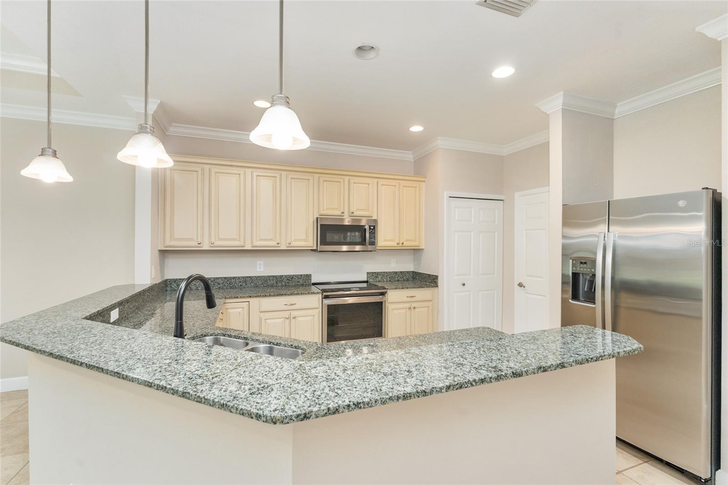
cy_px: 242
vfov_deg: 74.8
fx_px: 317
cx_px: 364
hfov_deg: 97.8
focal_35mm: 16
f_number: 7.1
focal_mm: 15.7
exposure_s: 1/30
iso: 5000
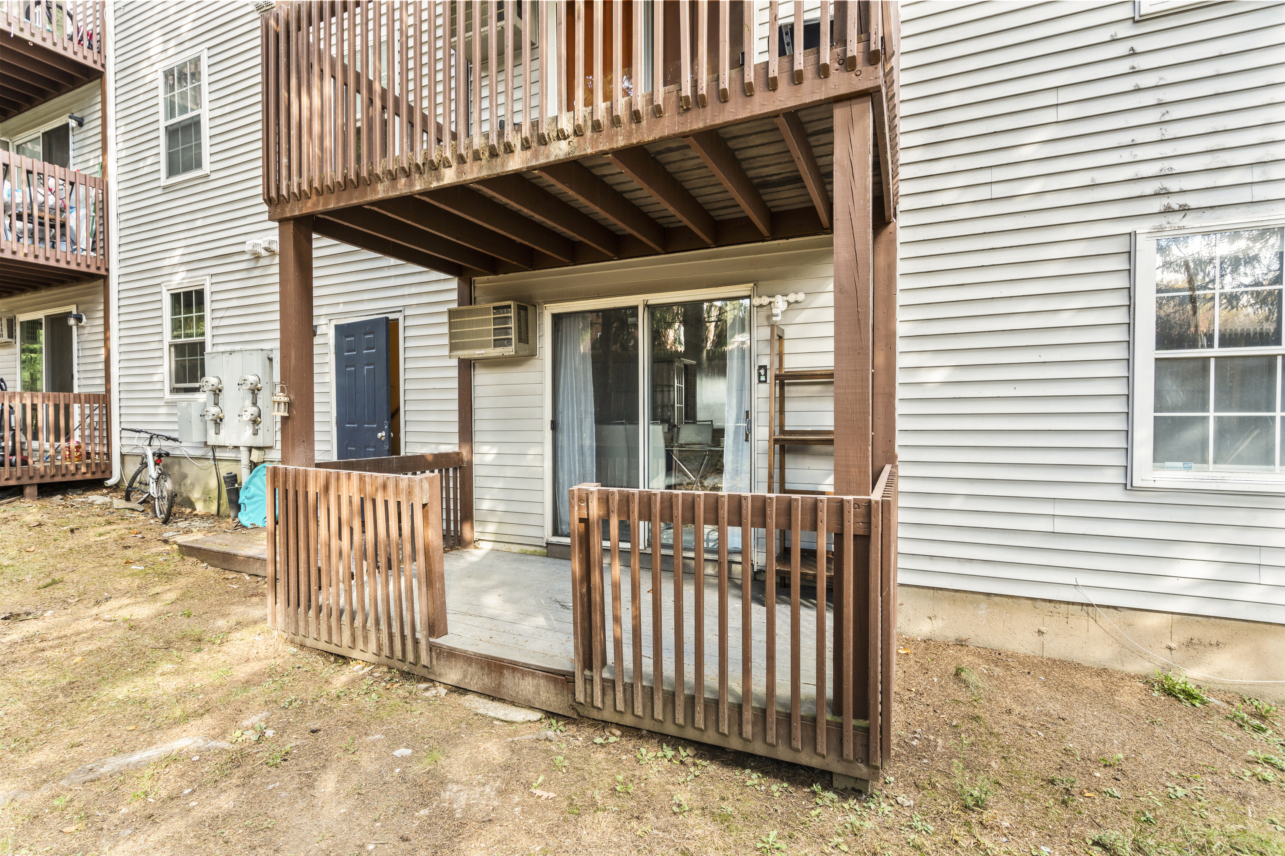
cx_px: 642
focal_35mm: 16
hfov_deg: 96.7
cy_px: 428
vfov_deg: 73.7
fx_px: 571
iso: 250
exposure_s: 1/1.25
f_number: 9
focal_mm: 16
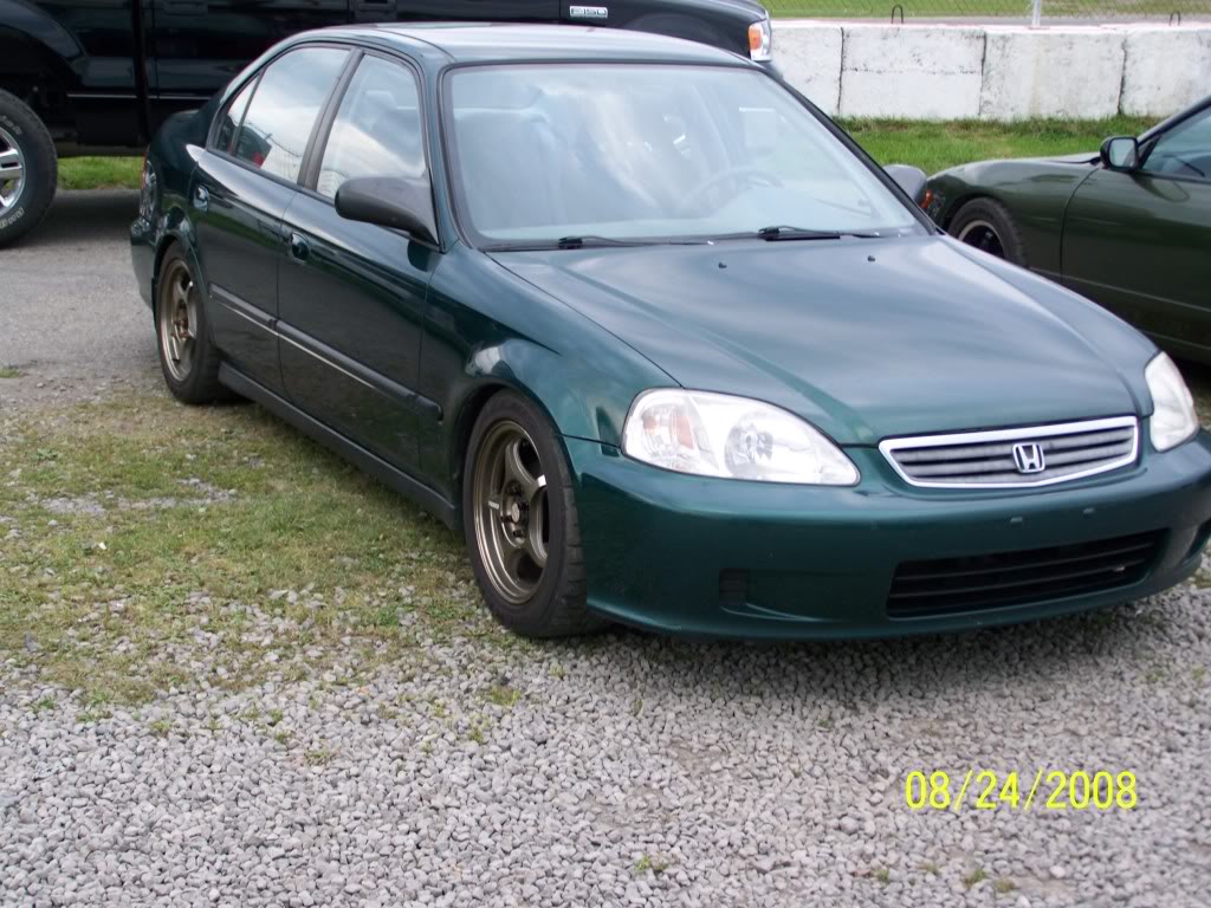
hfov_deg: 32.7
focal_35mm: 59
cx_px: 606
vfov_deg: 24.8
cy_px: 454
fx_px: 2064
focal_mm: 9.8
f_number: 3.2
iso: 64
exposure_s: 1/60
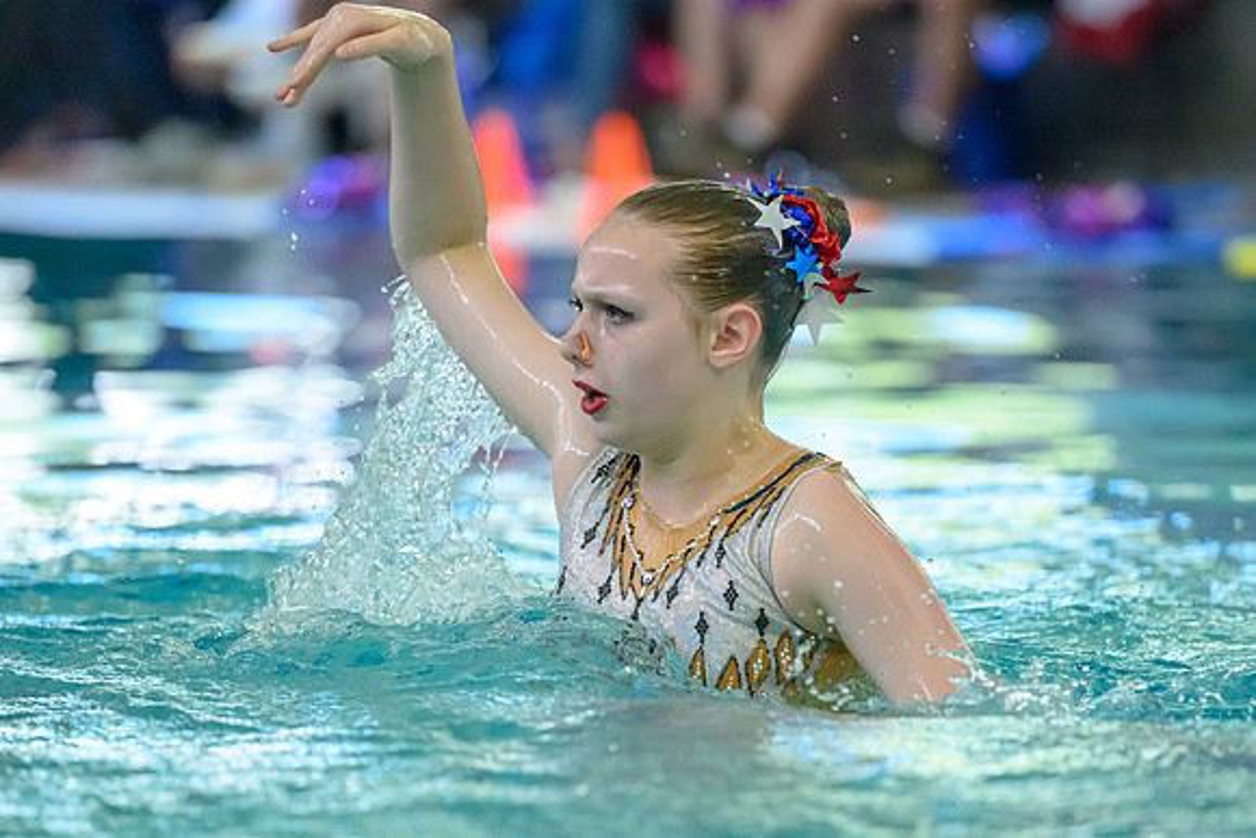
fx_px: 9992
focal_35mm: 286
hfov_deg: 7.2
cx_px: 742
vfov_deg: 4.8
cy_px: 593
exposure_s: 1/1600
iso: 9000
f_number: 3.2
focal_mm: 200
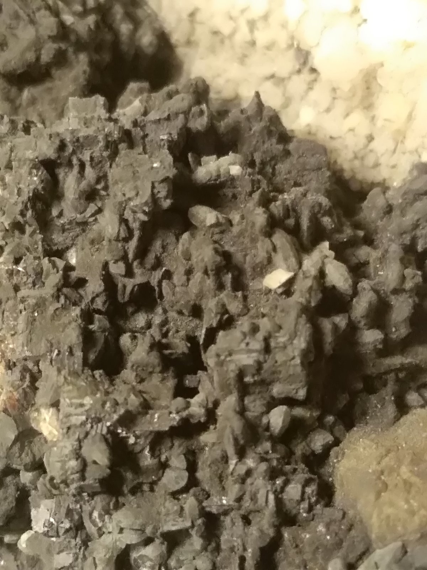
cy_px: 285
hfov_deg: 53.1
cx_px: 214
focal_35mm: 26
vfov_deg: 67.3
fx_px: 428
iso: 566
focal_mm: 3.54
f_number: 2
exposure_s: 1/33.3
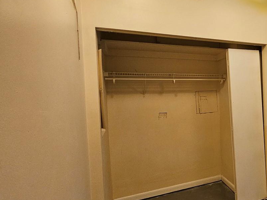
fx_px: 201
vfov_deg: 53.1
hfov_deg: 55.1
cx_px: 256
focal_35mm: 26
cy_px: 100
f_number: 2.2
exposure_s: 1/60
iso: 400
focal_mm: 2.2
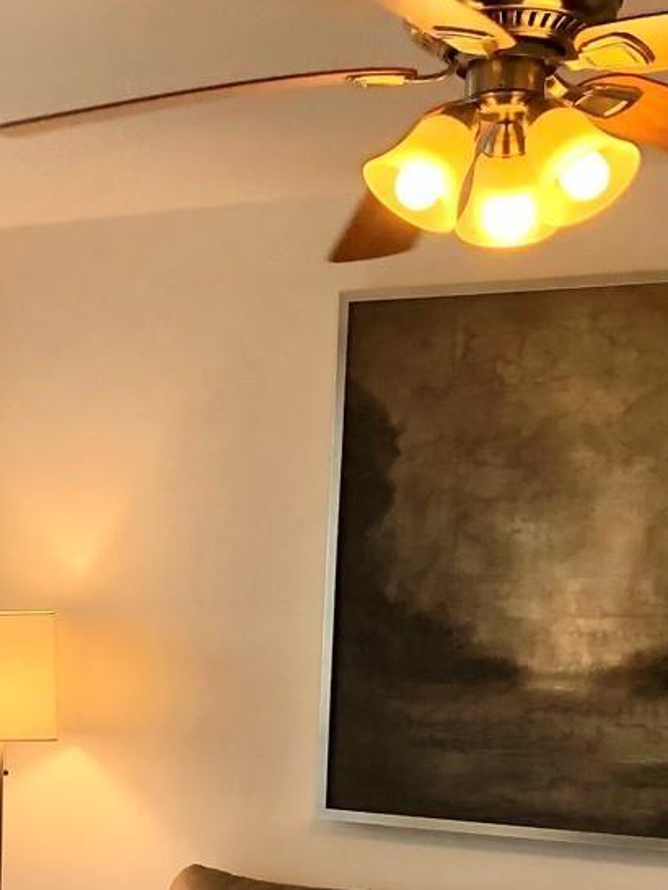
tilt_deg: -7.2
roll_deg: -1.4
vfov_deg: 23.1
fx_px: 2108
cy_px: 830
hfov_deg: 17.7
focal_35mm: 82
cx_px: 59
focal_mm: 3.99
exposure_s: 1/120
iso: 50
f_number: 1.8
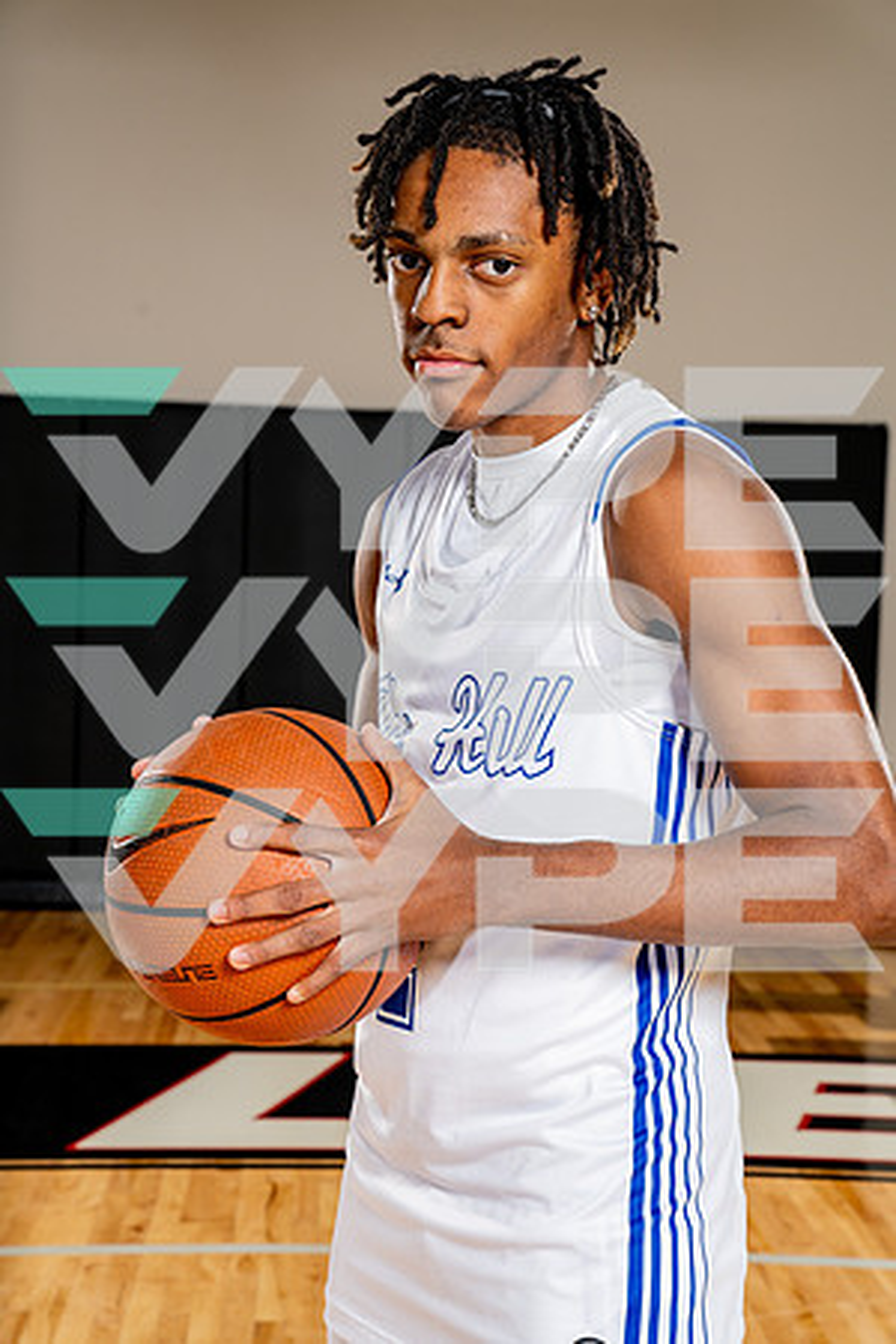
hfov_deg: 21.2
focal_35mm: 64
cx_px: 448
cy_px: 672
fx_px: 2389
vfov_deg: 31.4
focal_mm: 64
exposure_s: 1/250
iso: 250
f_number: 8
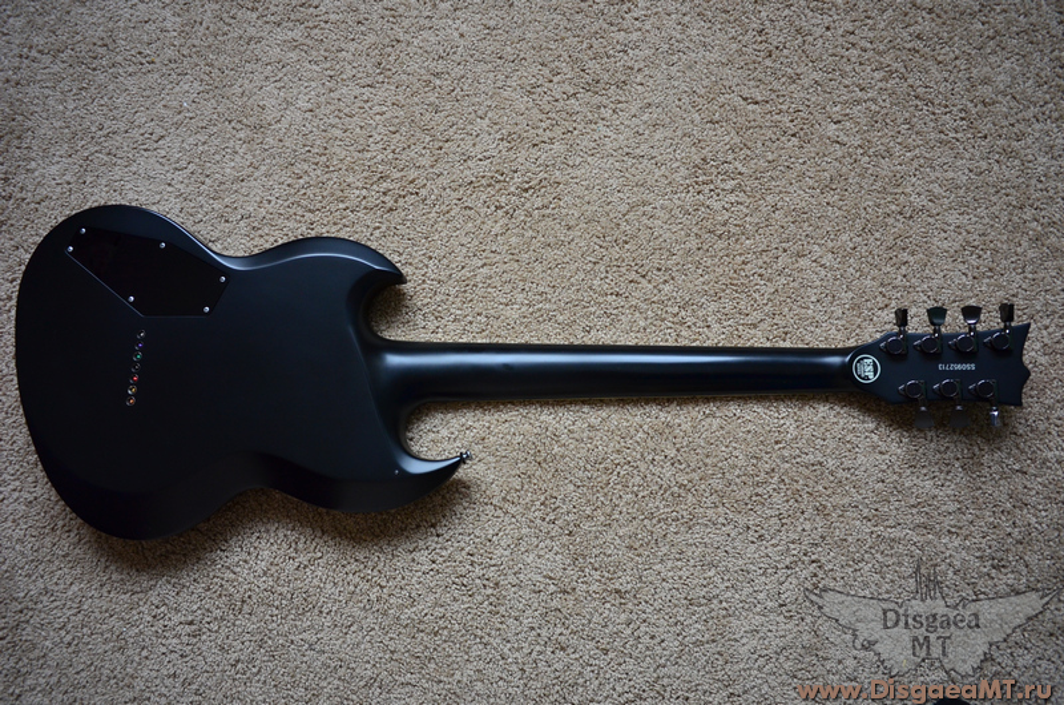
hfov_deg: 65.6
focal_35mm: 28
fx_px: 826
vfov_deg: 46.2
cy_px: 352
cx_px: 532
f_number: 4
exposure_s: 1/125
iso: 500
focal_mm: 18.5
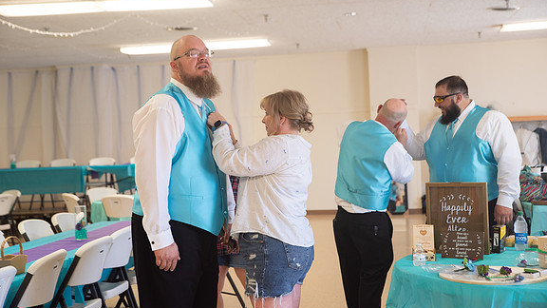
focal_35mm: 58
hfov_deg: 36.0
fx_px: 841
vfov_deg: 20.7
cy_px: 147
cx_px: 274
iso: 200
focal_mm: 55
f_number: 3.5
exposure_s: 1/160
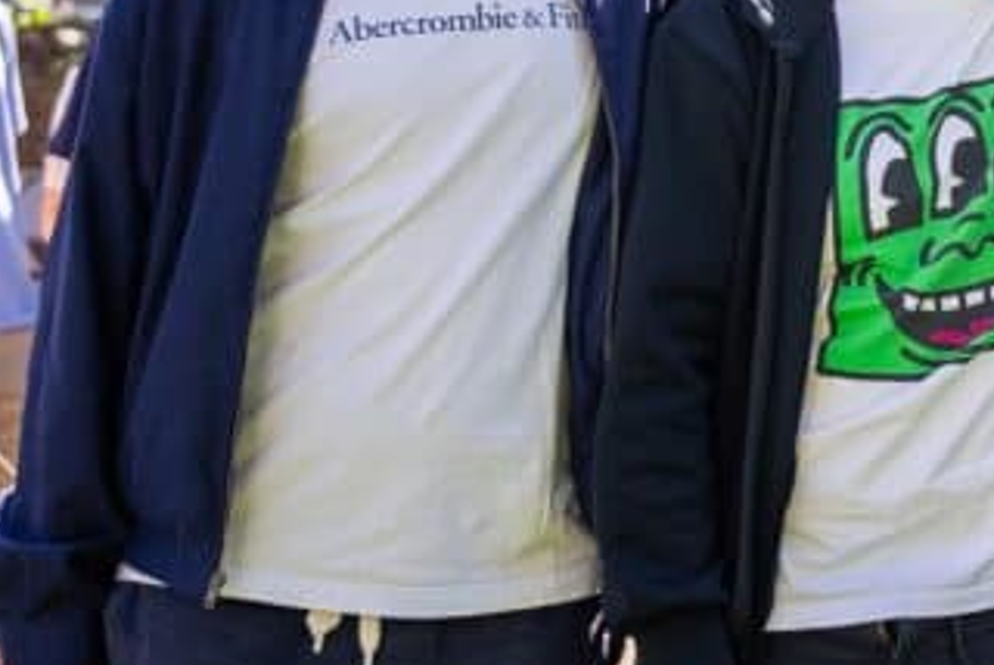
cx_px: 1590
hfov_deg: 14.1
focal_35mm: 134
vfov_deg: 10.3
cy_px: 197
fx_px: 3692
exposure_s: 1/400
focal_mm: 33.4
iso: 100
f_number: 2.8
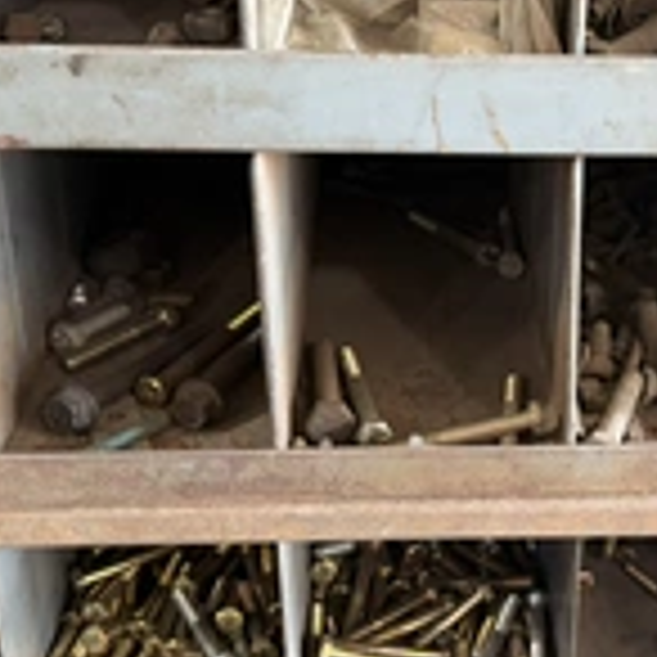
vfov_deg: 29.4
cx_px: 504
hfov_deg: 29.0
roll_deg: -2.6
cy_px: 225
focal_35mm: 58
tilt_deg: -24.7
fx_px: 1245
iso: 250
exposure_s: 1/60
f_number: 1.78
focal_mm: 6.76
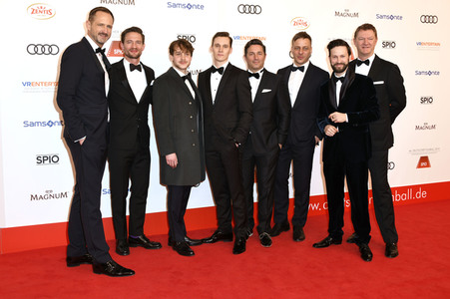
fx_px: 437
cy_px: 150
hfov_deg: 54.5
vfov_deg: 37.8
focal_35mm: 35
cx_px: 225
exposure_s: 1/160
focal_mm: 35
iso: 250
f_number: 6.3
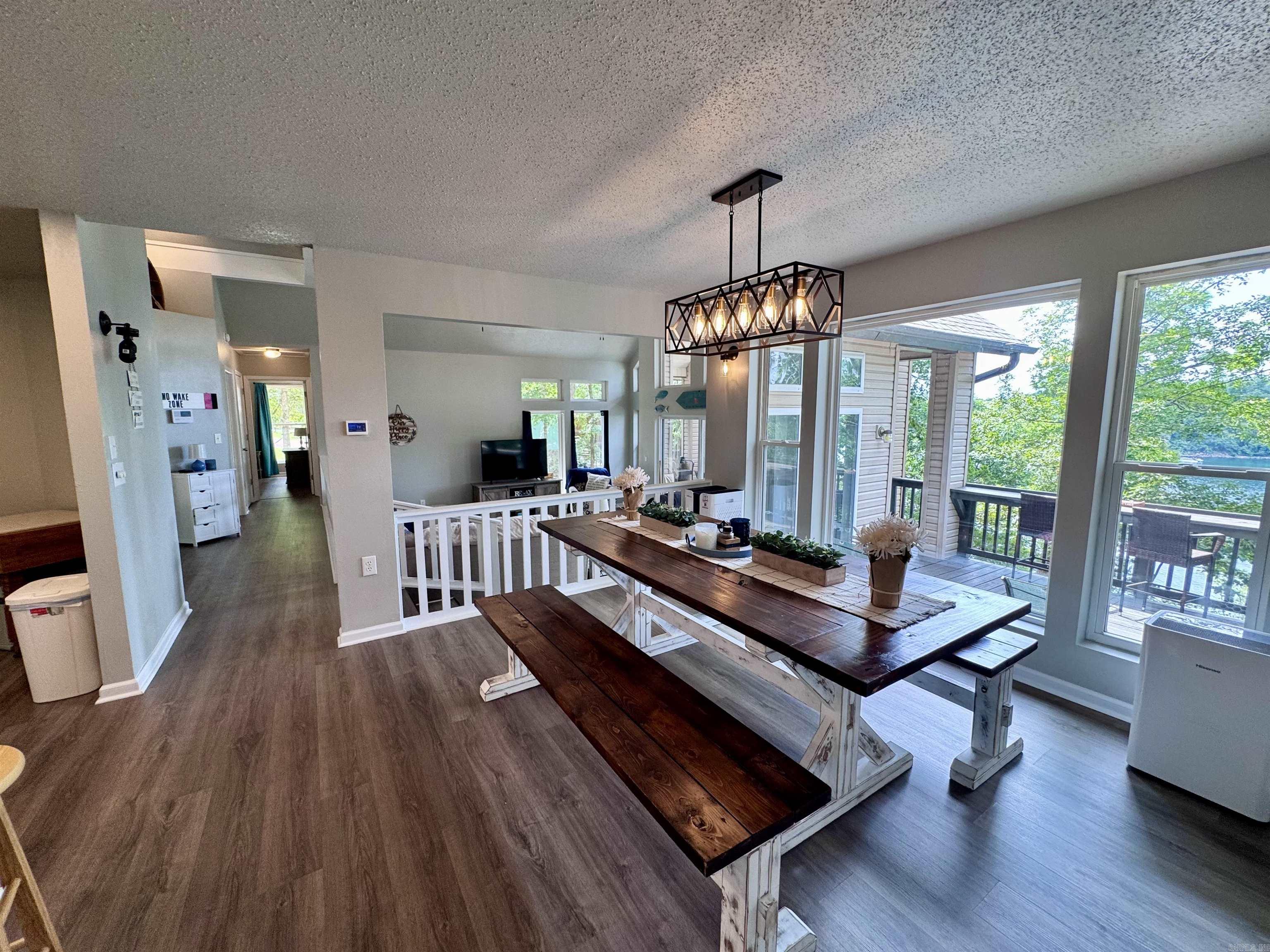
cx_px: 635
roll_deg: +0.1
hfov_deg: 102.1
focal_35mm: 14
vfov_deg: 85.7
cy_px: 476
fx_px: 514
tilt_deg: -7.2
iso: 125
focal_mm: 2.22
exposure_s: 1/120
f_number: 2.2
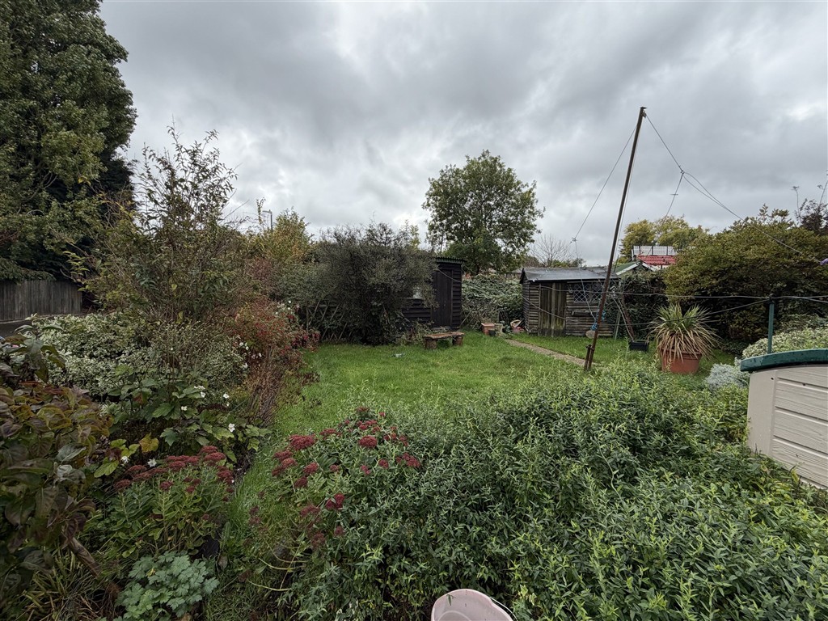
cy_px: 310
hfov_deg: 102.1
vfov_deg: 85.7
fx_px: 335
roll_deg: +0.2
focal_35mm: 14
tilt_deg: -3.8
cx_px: 414
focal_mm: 2.22
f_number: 2.2
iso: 40
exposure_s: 1/770
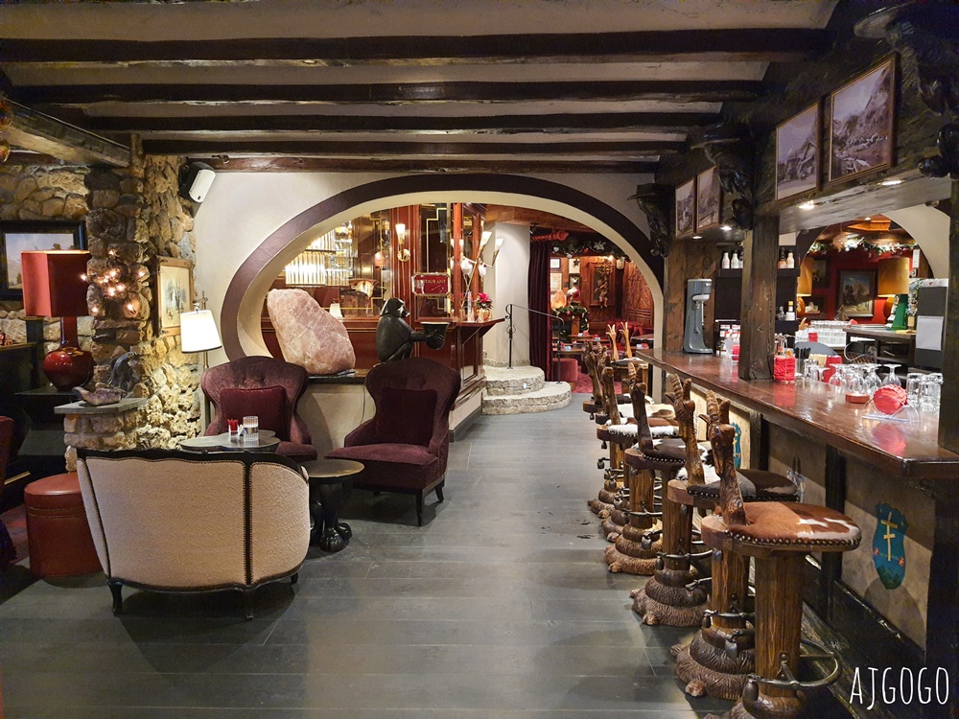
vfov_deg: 53.1
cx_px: 480
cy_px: 360
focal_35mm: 26
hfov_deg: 67.3
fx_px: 720
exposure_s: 1/33
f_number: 1.7
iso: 640
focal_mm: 4.32
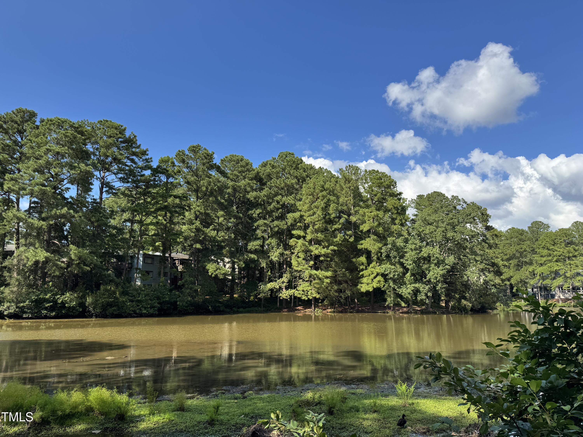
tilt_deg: +11.4
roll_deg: -0.9
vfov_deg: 56.8
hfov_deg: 71.6
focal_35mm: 24
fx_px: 404
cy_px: 218
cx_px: 292
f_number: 1.78
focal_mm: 6.76
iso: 80
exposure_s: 1/2959
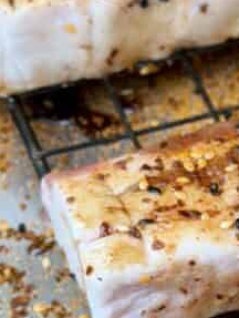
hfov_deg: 8.4
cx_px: 423
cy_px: 370
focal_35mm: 171
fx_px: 1571
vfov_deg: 11.3
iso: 64
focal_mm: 6.76
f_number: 1.78
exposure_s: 1/120
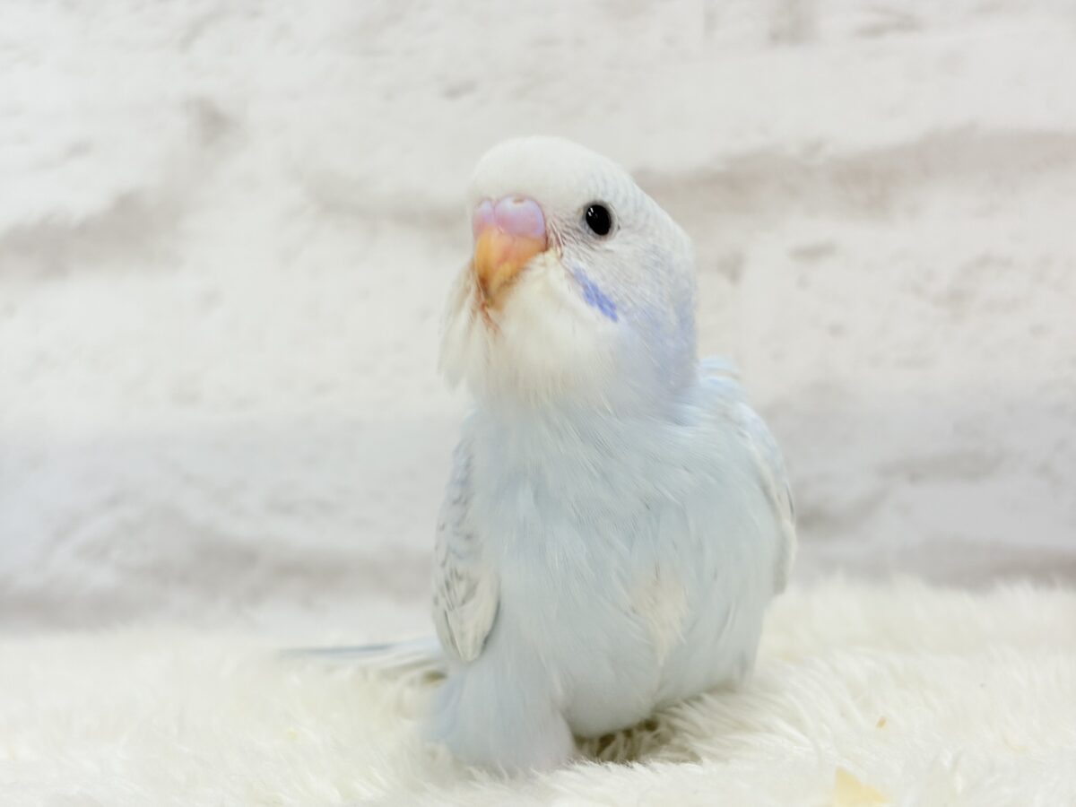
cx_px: 538
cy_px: 404
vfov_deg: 28.0
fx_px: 1616
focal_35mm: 52
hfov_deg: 36.8
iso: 32
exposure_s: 1/50
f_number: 1.6
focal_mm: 5.96
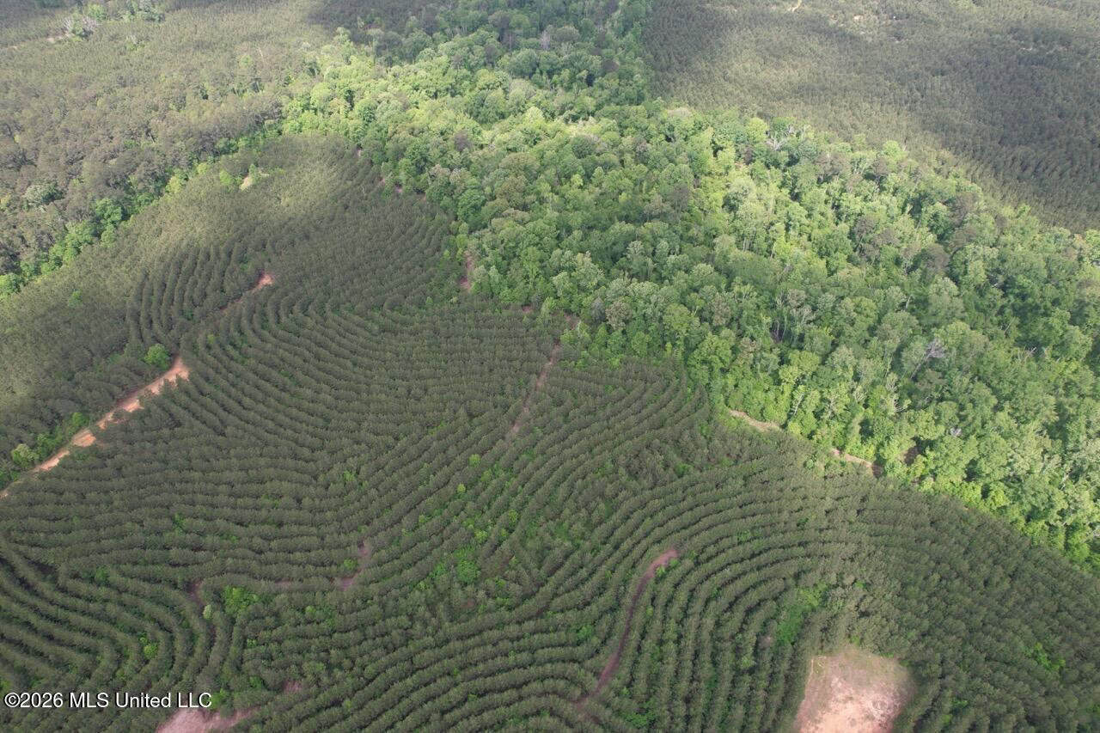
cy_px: 366
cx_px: 550
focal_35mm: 22
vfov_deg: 57.2
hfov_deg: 78.6
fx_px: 672
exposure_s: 1/640
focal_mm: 8.4
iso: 100
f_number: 2.8
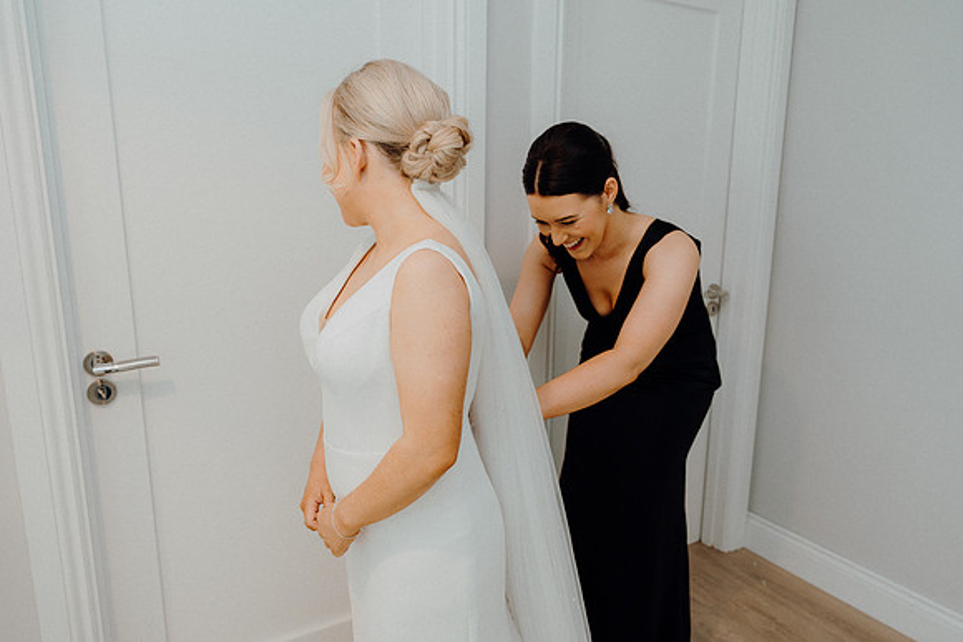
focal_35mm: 24
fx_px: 642
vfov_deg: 53.1
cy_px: 321
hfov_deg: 73.7
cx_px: 482
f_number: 3.5
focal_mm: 24
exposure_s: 1/160
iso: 500
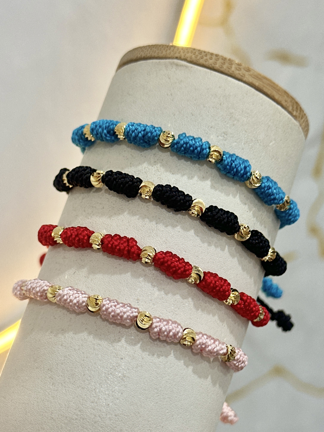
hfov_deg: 30.3
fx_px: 599
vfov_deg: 39.7
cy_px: 216
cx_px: 162
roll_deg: +2.8
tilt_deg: -21.3
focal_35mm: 48
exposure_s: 1/60
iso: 100
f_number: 1.78
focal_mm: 6.86
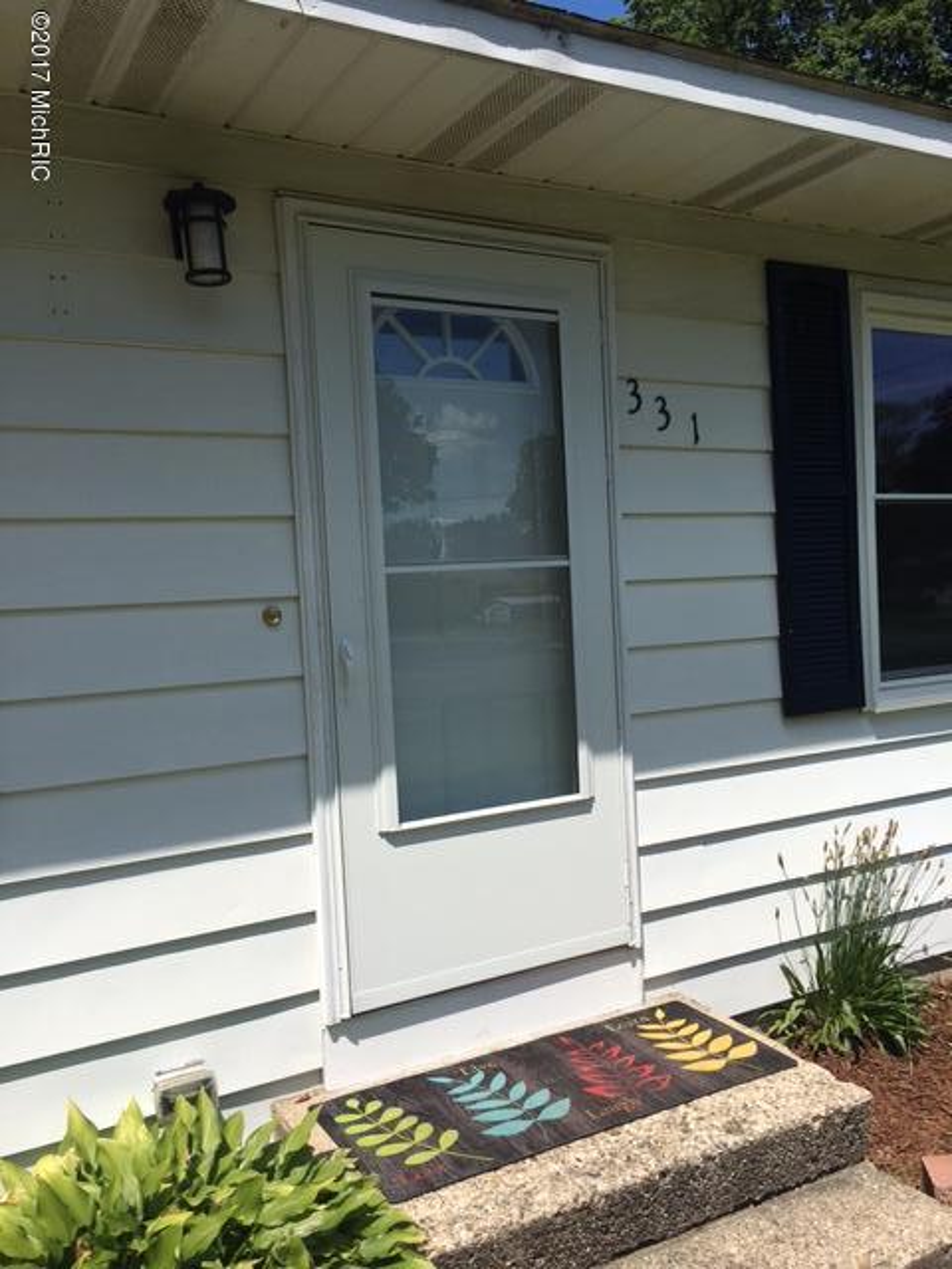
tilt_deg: -2.0
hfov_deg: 48.2
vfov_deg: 61.7
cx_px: 476
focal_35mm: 29
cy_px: 634
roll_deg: +3.2
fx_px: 1063
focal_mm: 4.15
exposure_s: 1/2331
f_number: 2.2
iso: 25
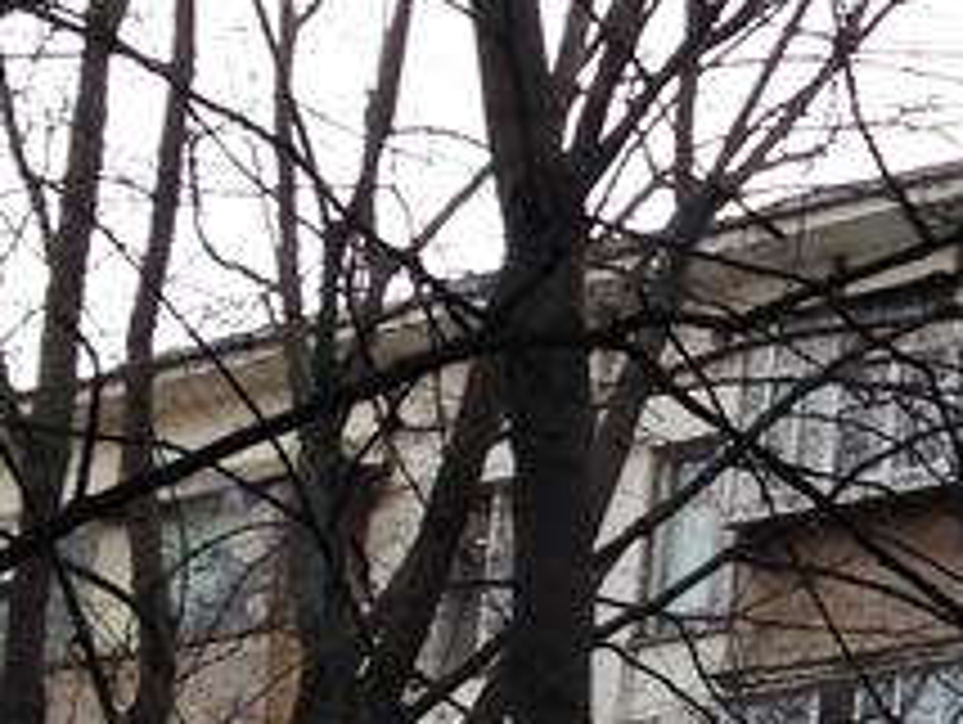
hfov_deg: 10.1
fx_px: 5152
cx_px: 1688
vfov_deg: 7.9
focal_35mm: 185
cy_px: 998
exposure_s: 1/452
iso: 50
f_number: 2.4
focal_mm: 4.12
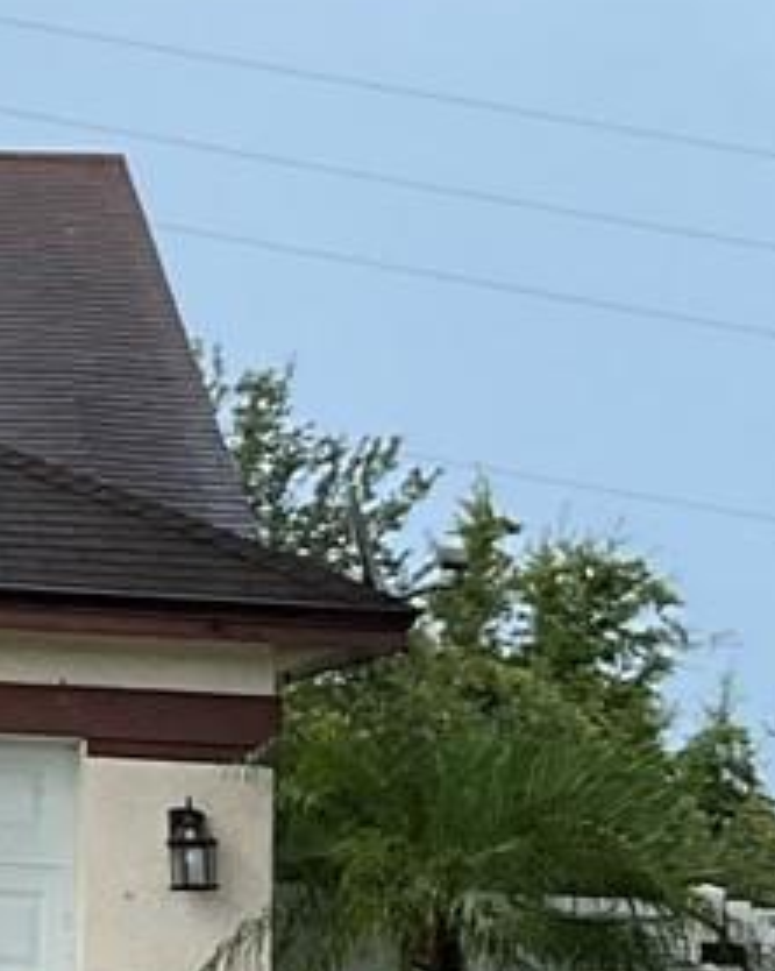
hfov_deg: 8.5
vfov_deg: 11.8
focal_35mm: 163
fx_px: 4679
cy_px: 321
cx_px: -1156
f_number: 1.8
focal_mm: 3
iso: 25
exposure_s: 1/855
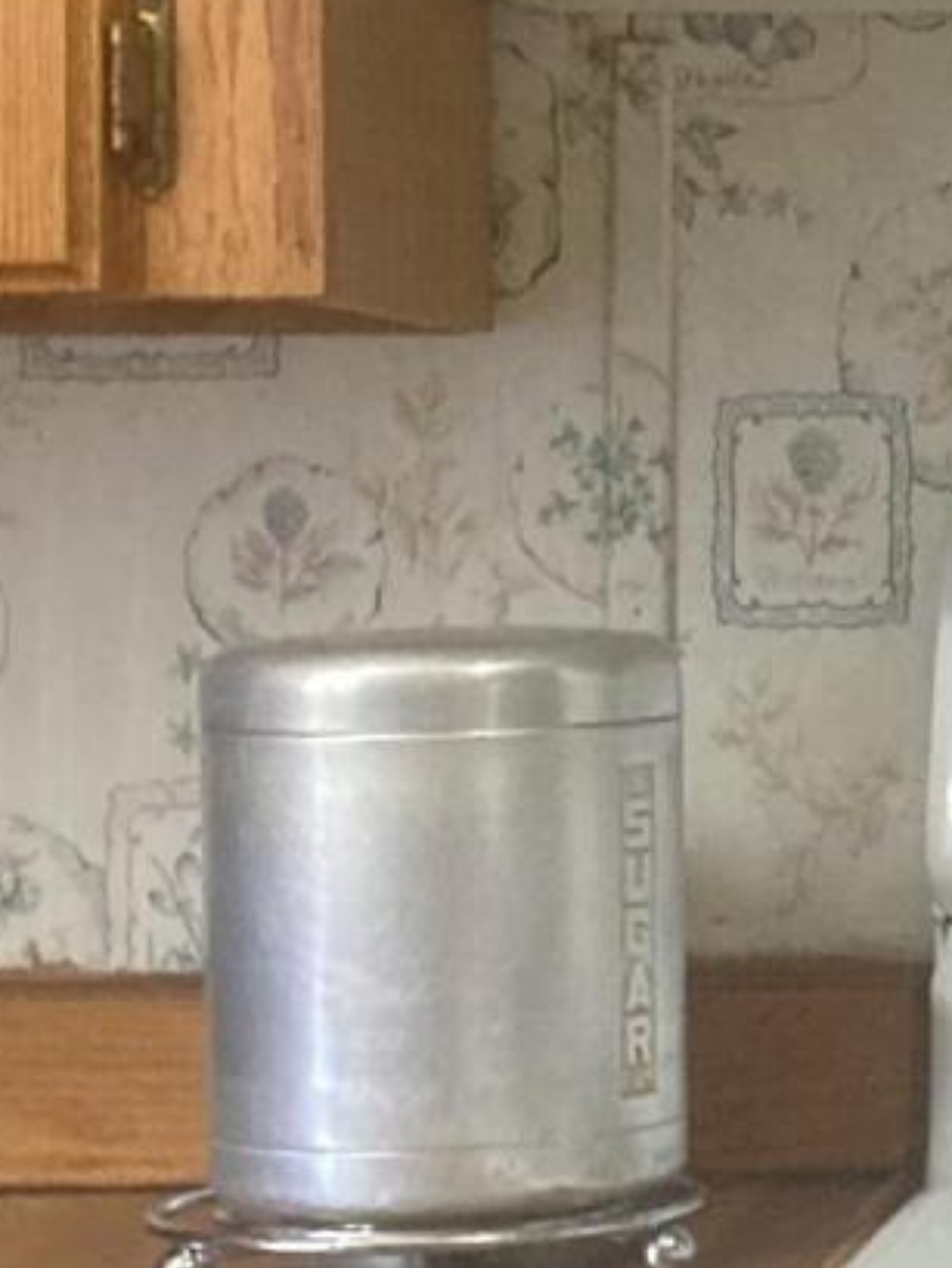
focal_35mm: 137
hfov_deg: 10.3
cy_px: 530
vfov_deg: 14.4
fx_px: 5021
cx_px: 1585
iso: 320
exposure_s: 1/40
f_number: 1.8
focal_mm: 3.99
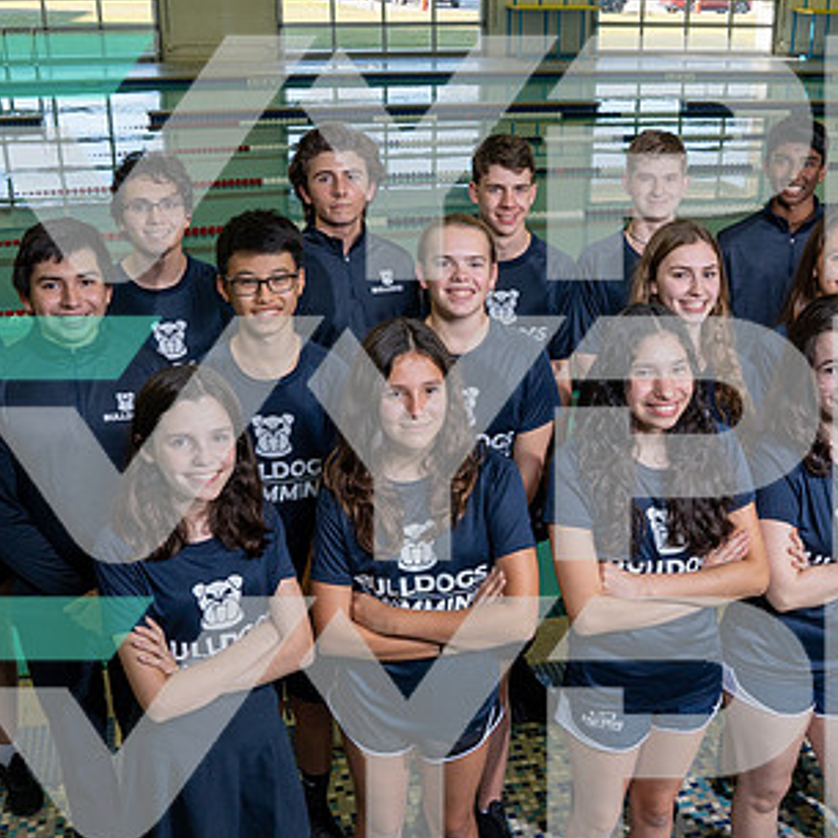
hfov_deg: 39.0
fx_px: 1178
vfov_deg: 39.0
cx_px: 514
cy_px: 492
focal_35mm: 43
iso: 200
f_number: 7.1
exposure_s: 1/250
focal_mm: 24
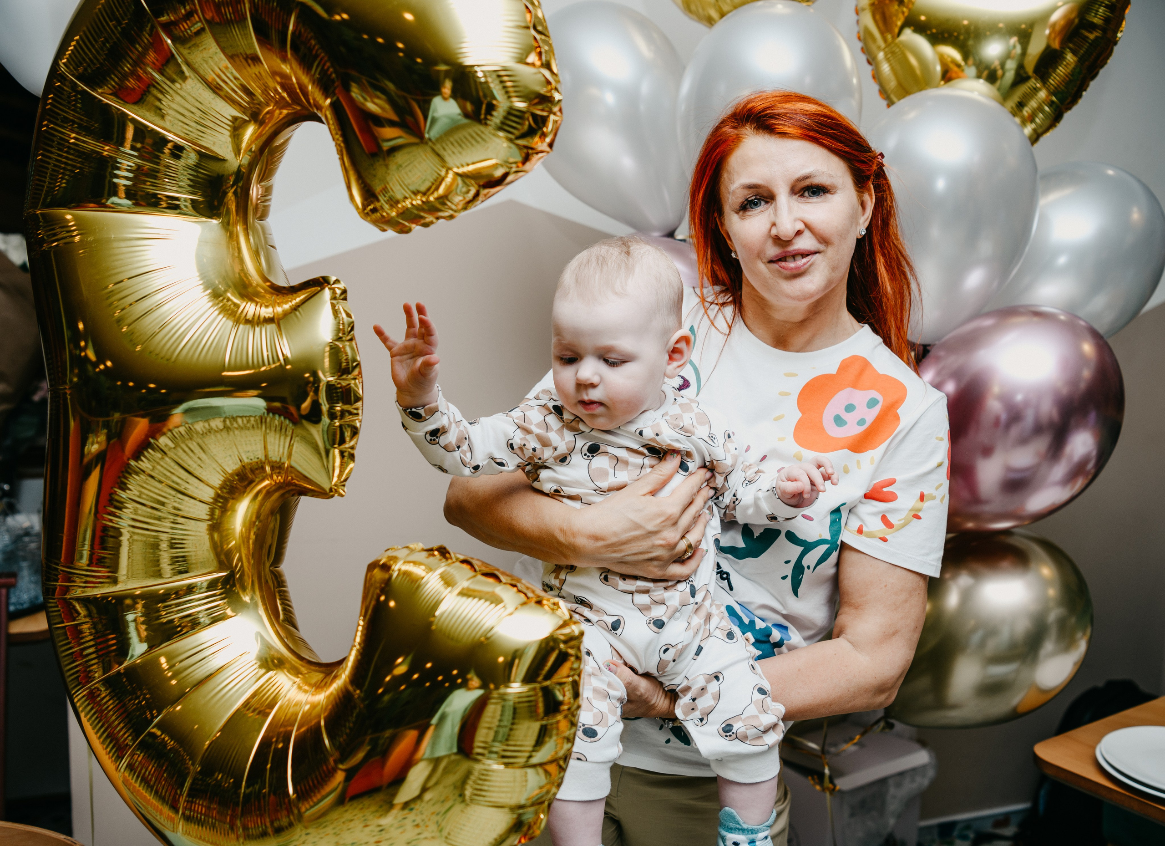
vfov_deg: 39.8
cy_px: 404
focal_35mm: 35
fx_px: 1168
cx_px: 565
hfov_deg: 53.0
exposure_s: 1/160
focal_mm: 30
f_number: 3.5
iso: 125
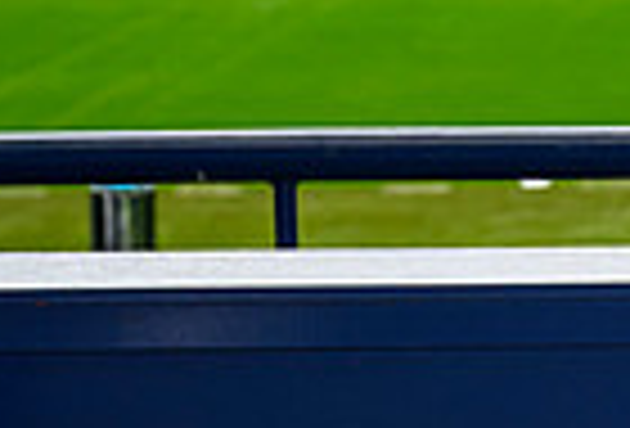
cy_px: -183
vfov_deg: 6.0
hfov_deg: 8.2
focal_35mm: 231
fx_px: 4065
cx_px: 1466
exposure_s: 1/160
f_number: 4
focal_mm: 46
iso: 500
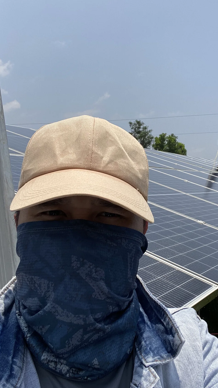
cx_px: 158
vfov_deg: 53.9
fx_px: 380
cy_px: 172
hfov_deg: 31.5
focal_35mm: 37
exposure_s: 1/2445
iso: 25
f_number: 2.2
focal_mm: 2.71
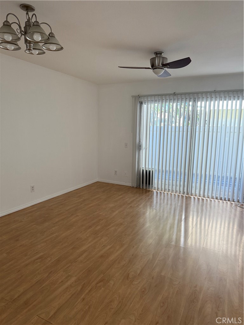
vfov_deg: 71.6
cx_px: 122
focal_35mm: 24
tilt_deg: -8.0
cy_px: 162
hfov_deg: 56.8
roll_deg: -1.2
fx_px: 226
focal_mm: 6.76
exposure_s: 1/151
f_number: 1.78
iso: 160
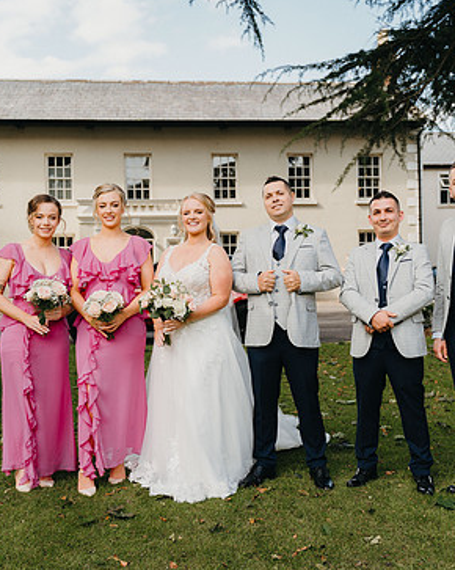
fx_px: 708
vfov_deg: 43.8
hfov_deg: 35.6
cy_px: 287
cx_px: 257
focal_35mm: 42
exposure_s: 1/500
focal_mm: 28
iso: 125
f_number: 2.8
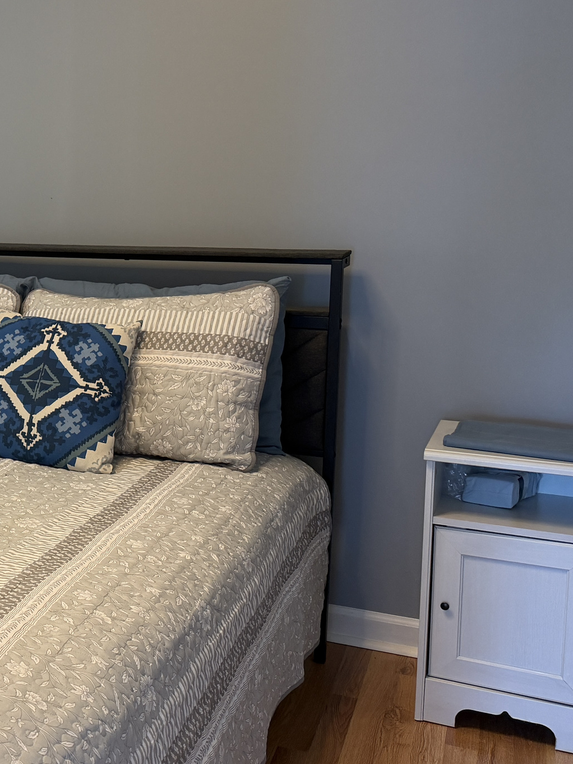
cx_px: -118
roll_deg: +1.2
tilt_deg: -7.4
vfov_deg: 38.1
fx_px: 1104
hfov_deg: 25.9
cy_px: 323
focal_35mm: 50
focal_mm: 6.76
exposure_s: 1/120
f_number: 1.78
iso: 200
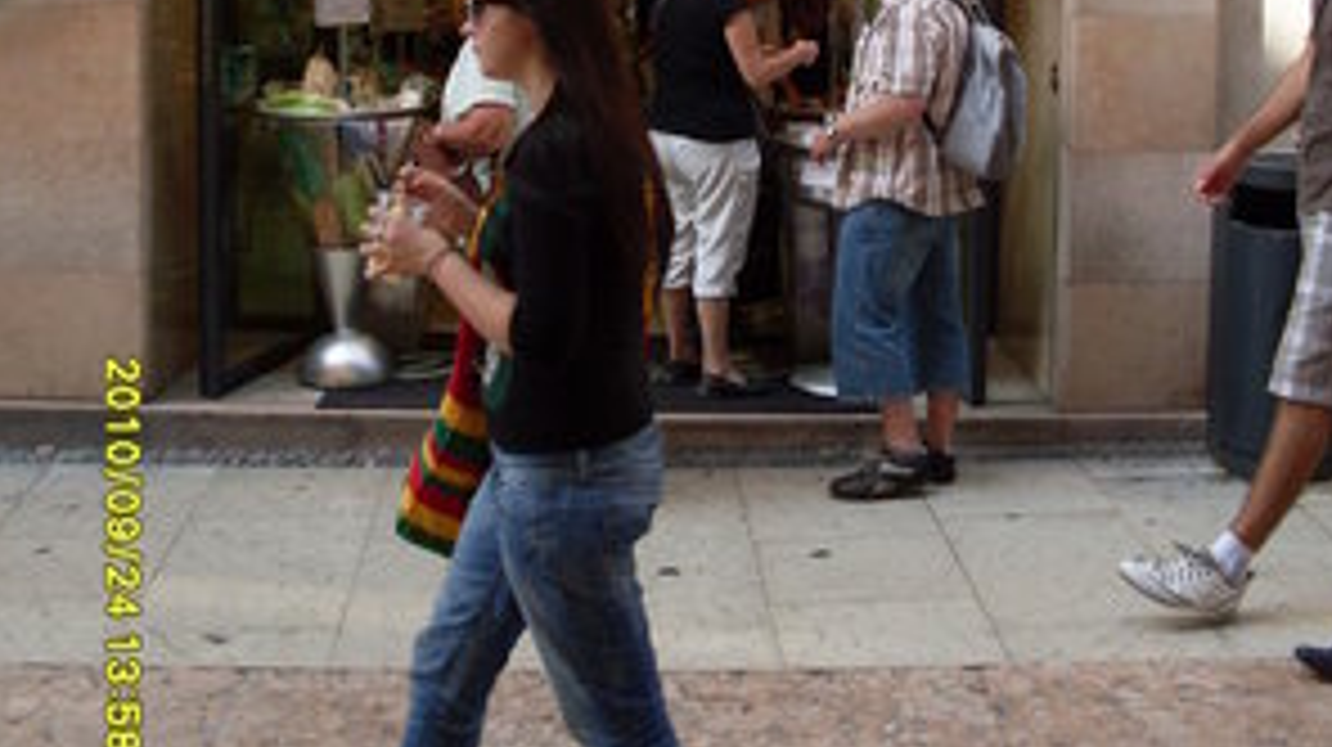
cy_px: -36
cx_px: 666
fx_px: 1976
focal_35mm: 56
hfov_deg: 37.2
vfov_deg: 20.6
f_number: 2.8
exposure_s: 1/250
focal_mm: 6.3
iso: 80
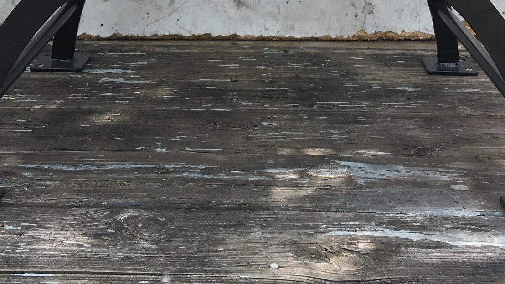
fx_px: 977
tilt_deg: -9.0
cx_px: 282
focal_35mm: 73
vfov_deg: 15.3
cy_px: -137
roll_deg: -1.2
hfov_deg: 28.9
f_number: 2.2
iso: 25
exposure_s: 1/630
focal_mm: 4.15
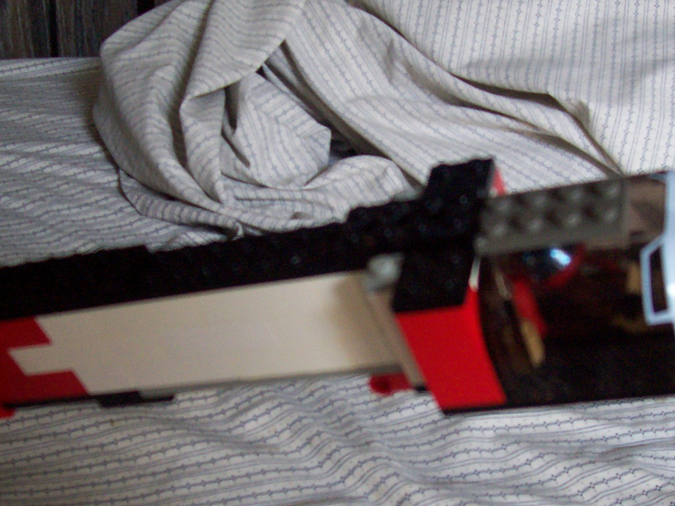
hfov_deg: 32.7
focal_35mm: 59
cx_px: 373
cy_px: 343
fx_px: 1150
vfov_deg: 24.7
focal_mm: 5.6
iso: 160
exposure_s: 1/31.7
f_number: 2.7
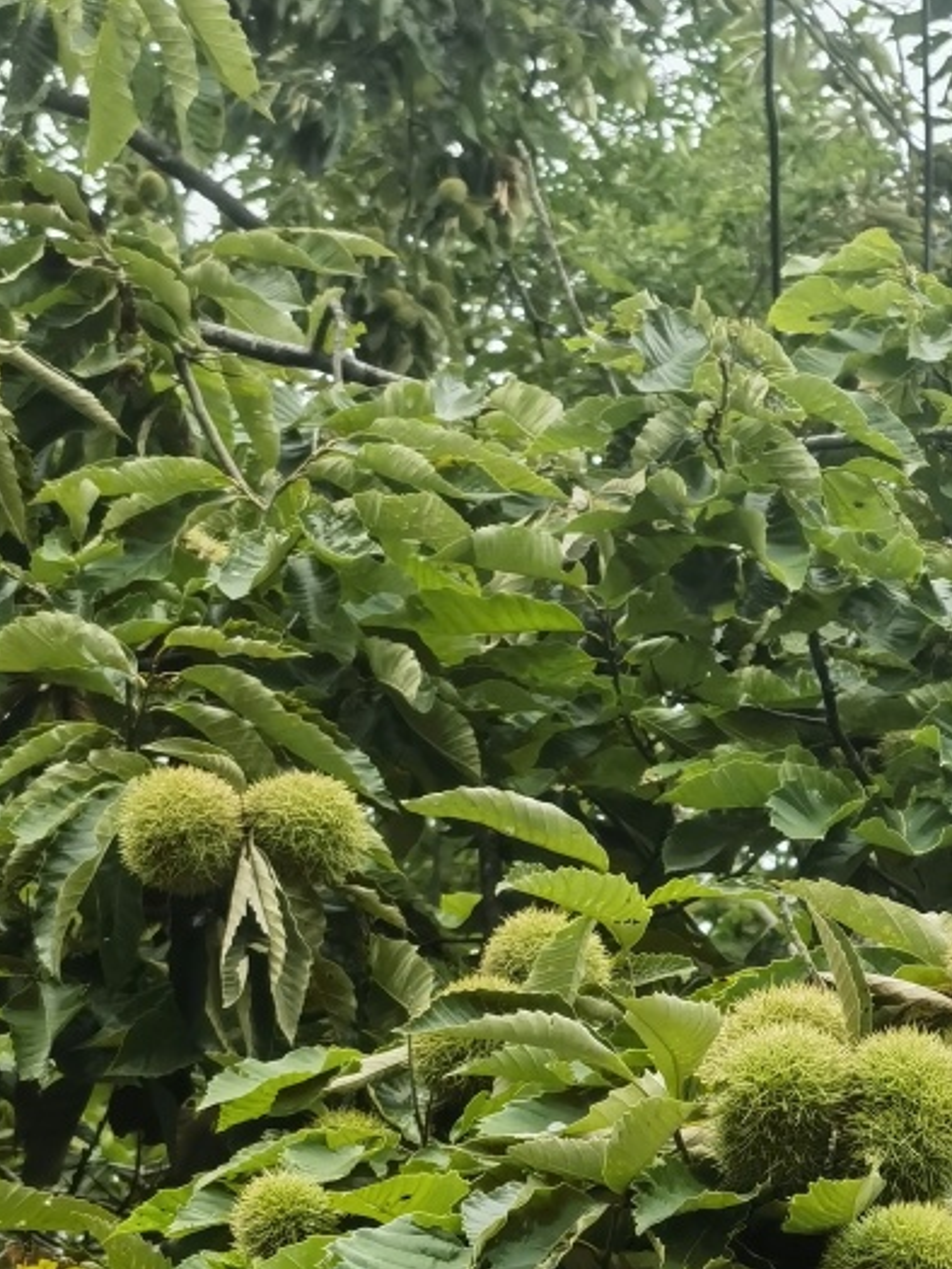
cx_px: 838
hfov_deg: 11.2
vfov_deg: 14.9
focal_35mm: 132
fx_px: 4838
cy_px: 898
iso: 50
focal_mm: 6.67
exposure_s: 1/954
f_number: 1.9
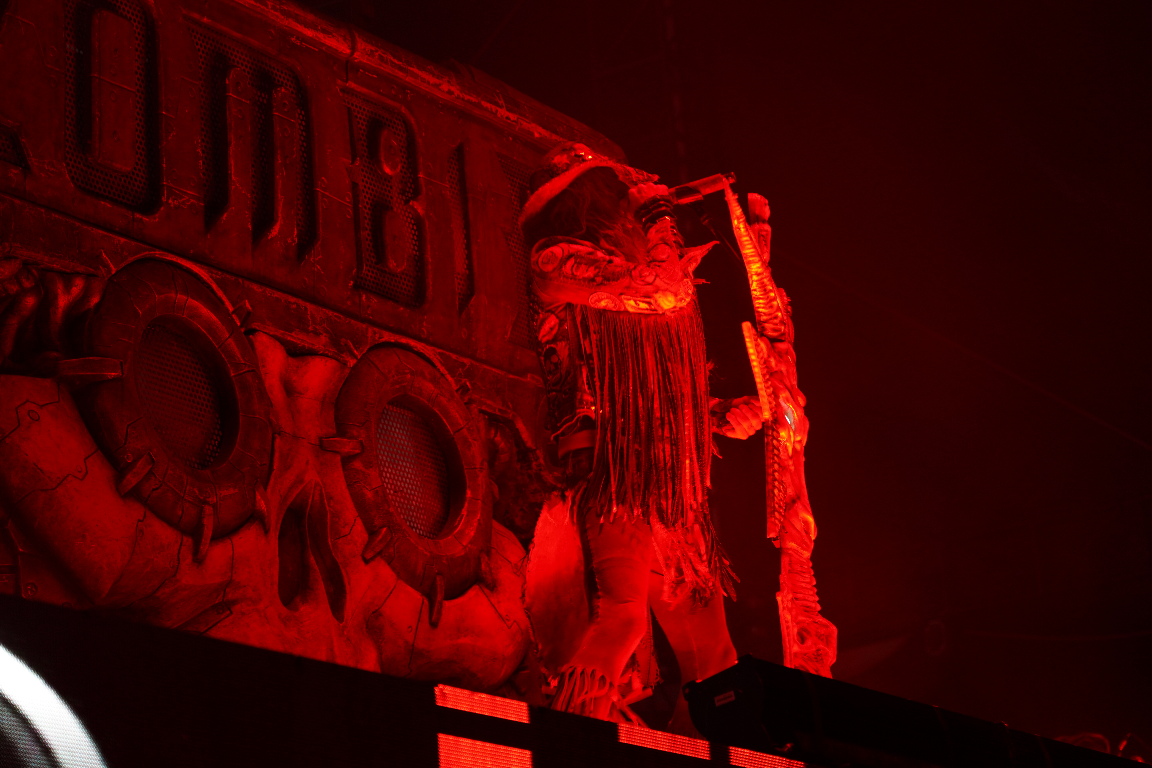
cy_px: 384
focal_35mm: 105
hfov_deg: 19.5
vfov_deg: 13.0
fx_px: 3360
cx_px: 576
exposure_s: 1/125
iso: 1000
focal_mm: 105
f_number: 4
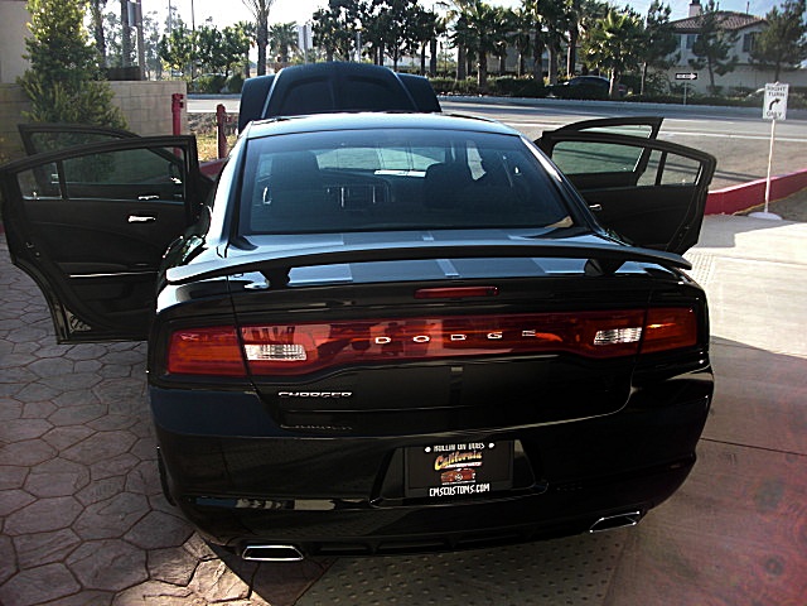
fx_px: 839
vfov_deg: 39.7
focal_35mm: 36
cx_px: 404
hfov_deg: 51.4
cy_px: 303
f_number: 2.8
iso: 50
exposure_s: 1/200
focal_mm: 6.3
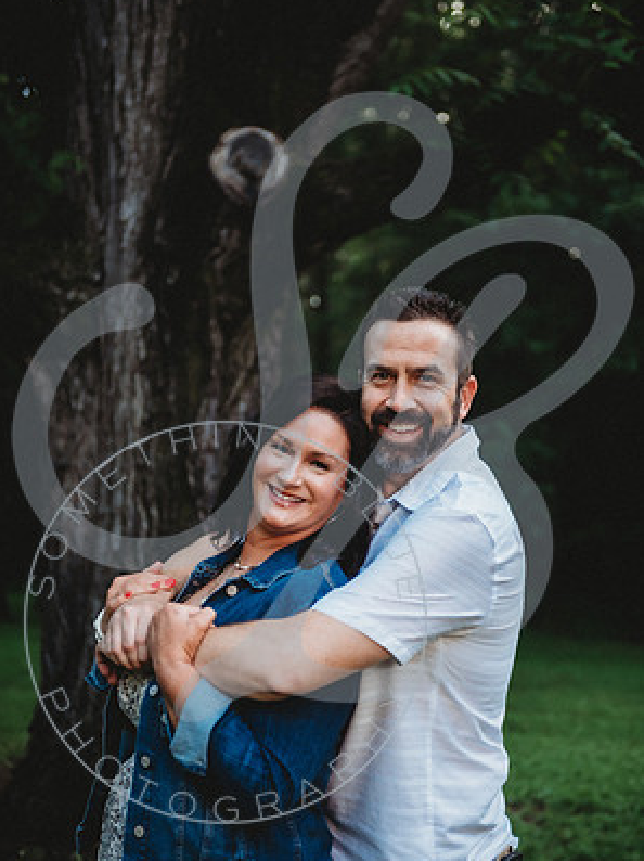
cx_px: 323
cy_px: 458
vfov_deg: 32.2
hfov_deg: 24.4
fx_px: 1491
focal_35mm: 60
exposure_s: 1/160
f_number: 2.8
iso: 200
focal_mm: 55
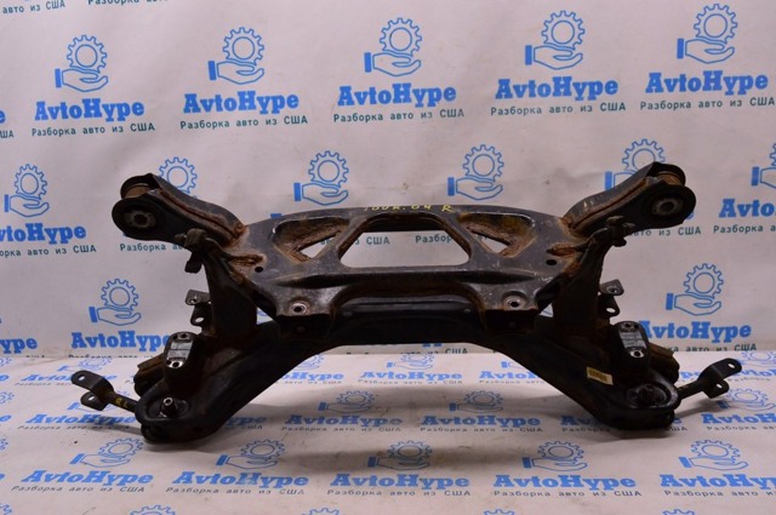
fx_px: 710
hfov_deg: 57.3
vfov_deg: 39.9
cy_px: 258
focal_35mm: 33
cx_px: 388
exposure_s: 1/125
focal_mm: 22
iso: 1600
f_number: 8
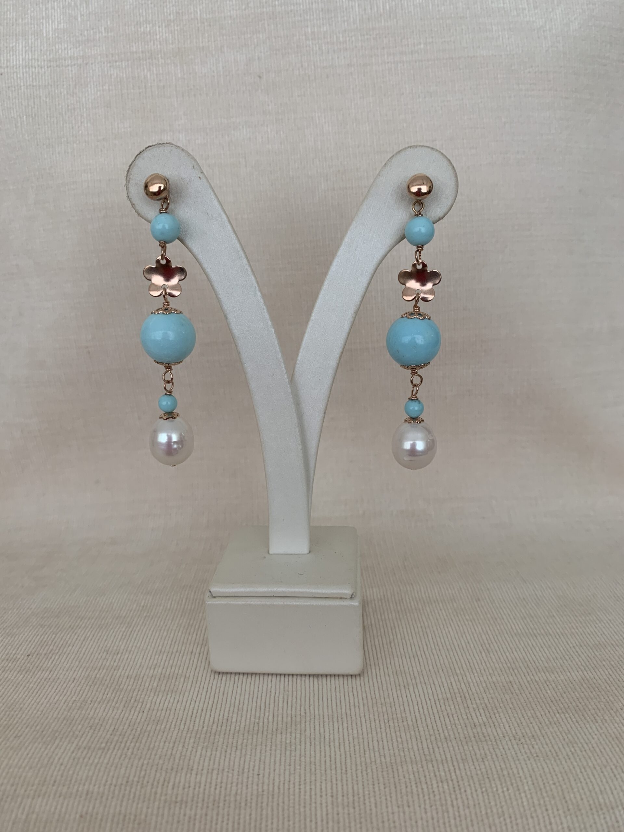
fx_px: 625
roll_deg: +0.0
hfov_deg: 53.1
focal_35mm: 26
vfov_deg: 67.3
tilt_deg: -14.4
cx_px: 312
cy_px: 416
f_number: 1.8
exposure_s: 1/121
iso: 80
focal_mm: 4.25
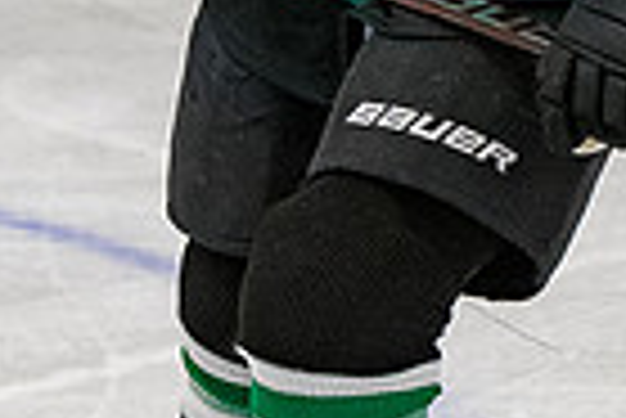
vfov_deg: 1.3
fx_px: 18068
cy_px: -461
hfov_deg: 2.0
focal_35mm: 1038
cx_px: 484
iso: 2000
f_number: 3.5
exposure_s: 1/800
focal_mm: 135
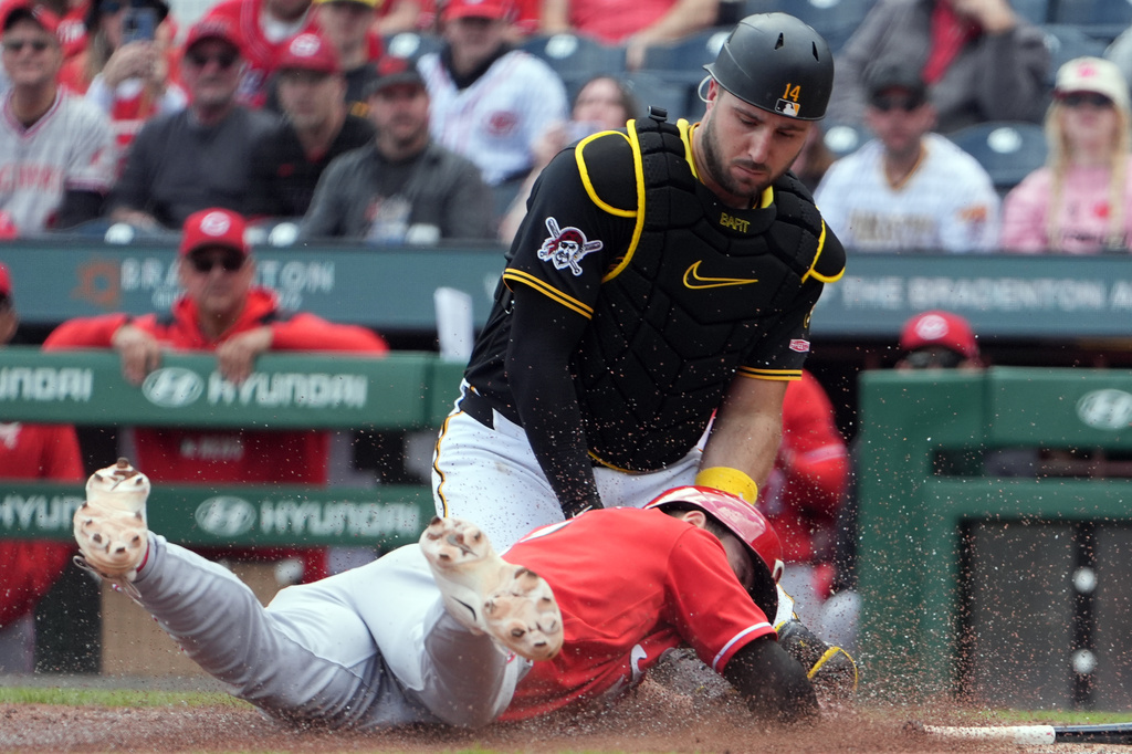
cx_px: 566
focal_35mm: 391
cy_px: 377
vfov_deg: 3.5
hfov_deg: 5.3
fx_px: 12290
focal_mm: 391
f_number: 5.6
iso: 1250
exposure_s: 1/2000
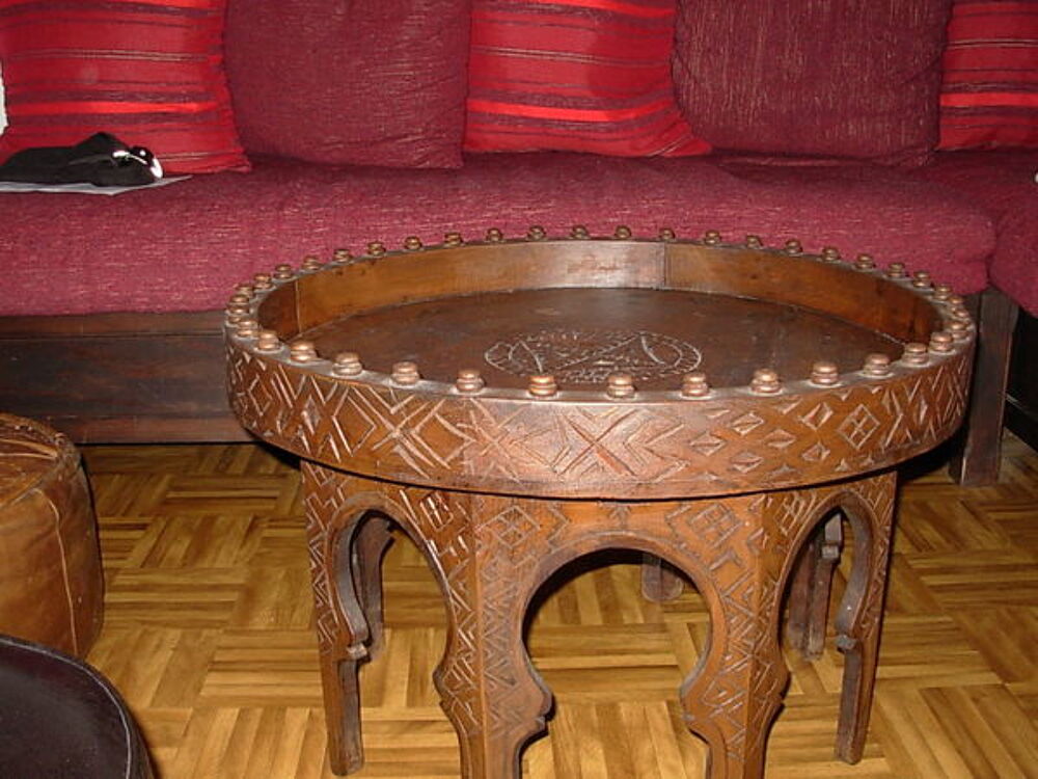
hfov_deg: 49.0
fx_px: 1139
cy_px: 390
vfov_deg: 37.7
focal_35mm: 38
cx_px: 519
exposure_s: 1/42.7
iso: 67
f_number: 2.9
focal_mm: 6.3
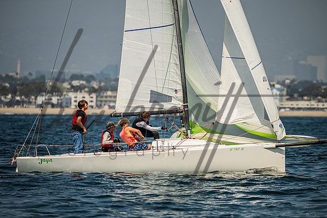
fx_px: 3752
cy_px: 109
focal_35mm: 413
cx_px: 164
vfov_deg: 3.3
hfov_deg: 5.0
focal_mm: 400
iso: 250
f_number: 5.6
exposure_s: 1/4000
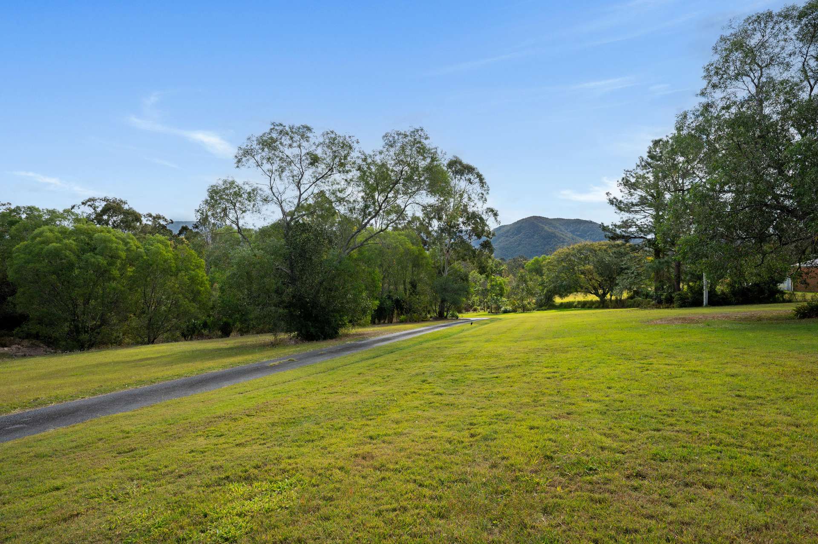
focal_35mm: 20
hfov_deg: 85.5
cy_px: 272
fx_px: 443
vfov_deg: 63.1
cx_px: 409
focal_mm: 19.5
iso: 250
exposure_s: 1/200
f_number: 9
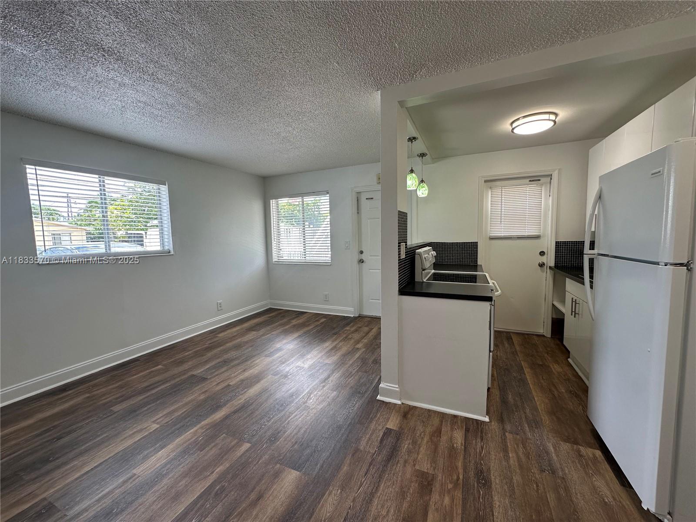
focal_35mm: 14
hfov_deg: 102.1
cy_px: 261
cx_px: 348
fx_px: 281
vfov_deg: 85.7
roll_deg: +0.8
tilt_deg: -4.8
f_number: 2.2
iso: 64
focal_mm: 2.22
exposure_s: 1/120
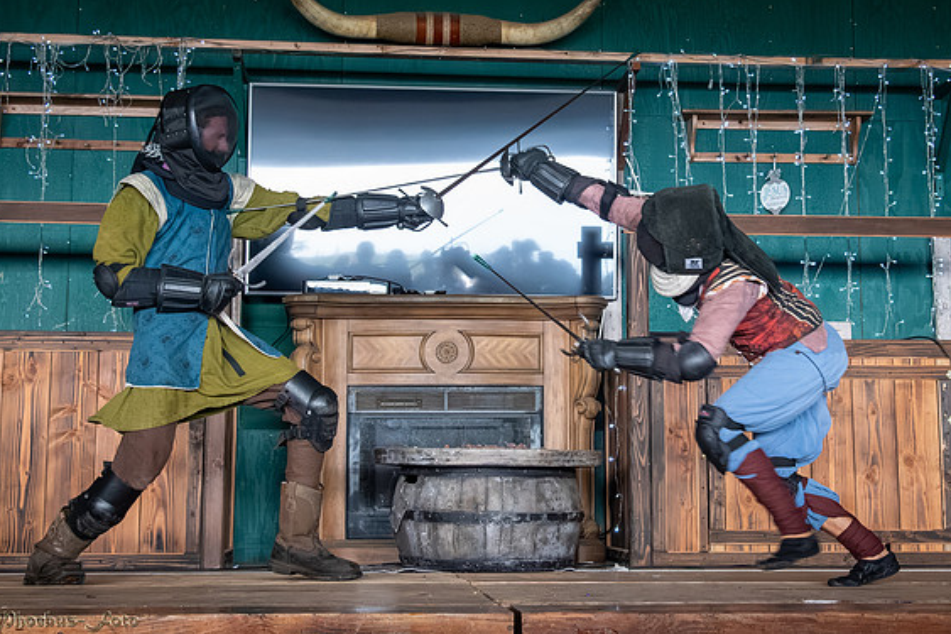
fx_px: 1796
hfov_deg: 29.6
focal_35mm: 68
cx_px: 536
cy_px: 241
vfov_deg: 20.0
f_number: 5.6
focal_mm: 38
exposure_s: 1/320
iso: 8000
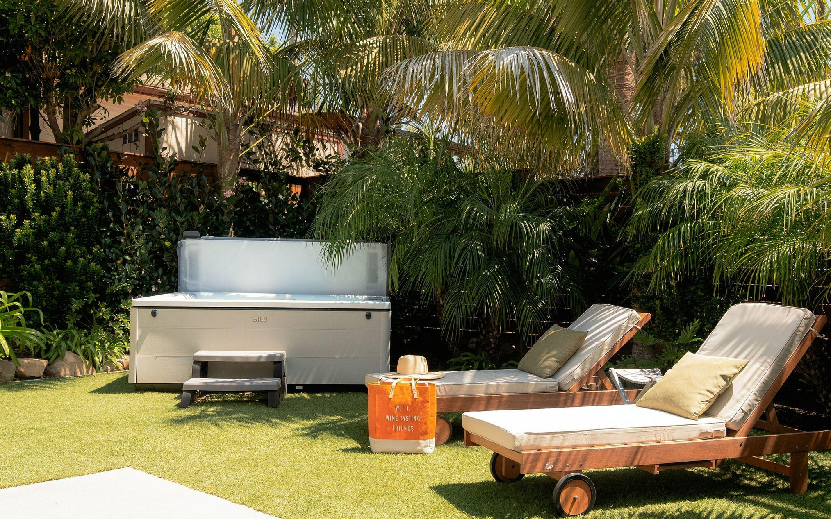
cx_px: 414
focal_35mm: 35
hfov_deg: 55.3
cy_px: 262
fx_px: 793
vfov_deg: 36.3
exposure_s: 1/320
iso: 640
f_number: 7.1
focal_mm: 34
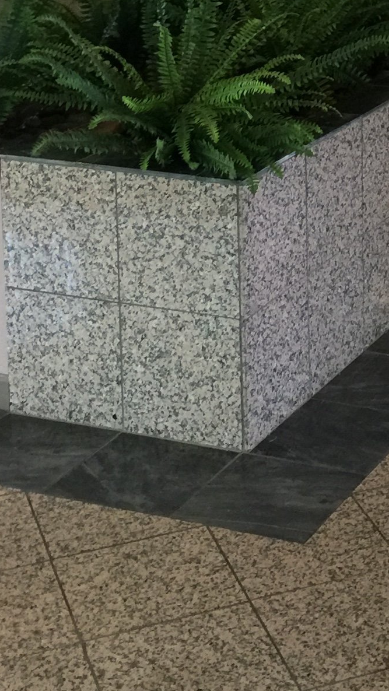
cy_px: 7
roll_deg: -0.2
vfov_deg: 23.5
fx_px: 1595
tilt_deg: -10.0
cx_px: 492
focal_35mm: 87
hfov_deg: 13.5
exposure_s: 1/15
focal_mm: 4.15
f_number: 2.2
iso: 100
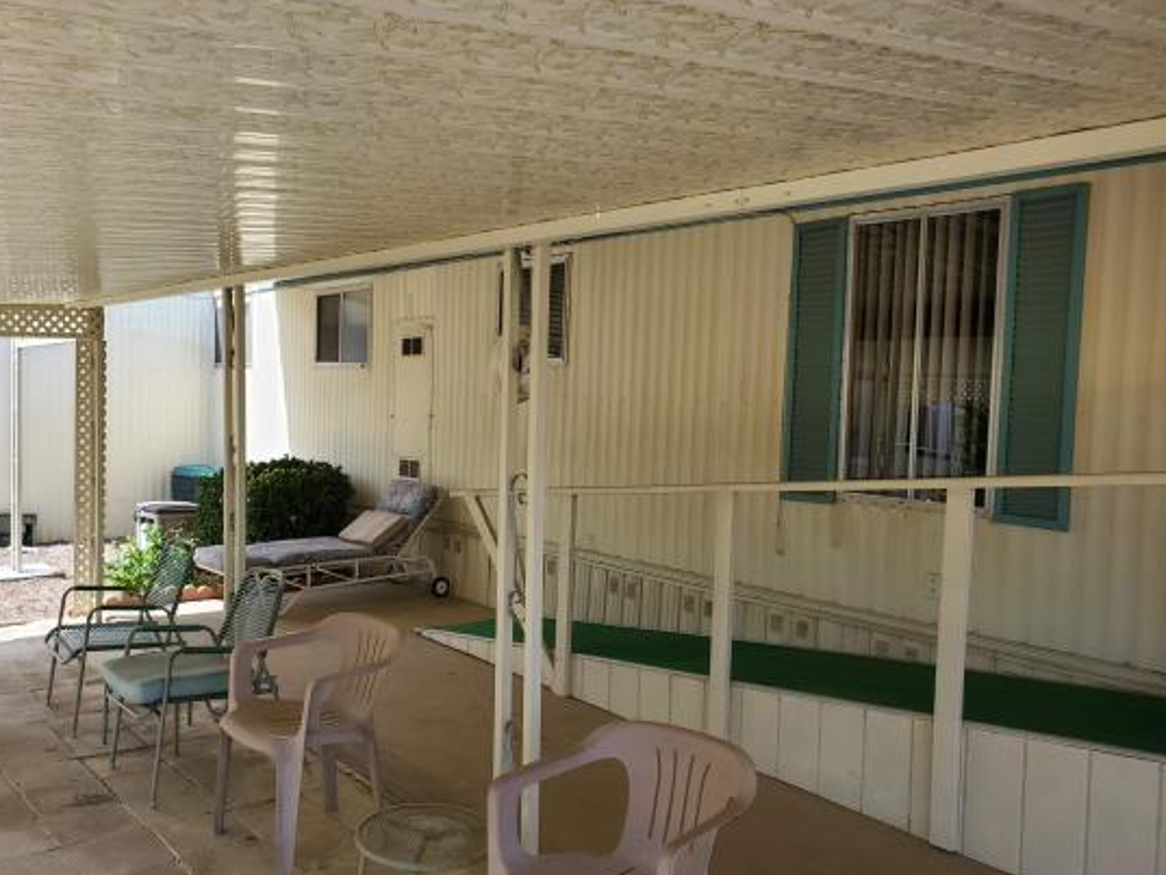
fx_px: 1044
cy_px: 432
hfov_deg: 58.0
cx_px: 478
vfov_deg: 45.5
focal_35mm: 31
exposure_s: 1/380
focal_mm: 4.3
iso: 50
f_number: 2.4
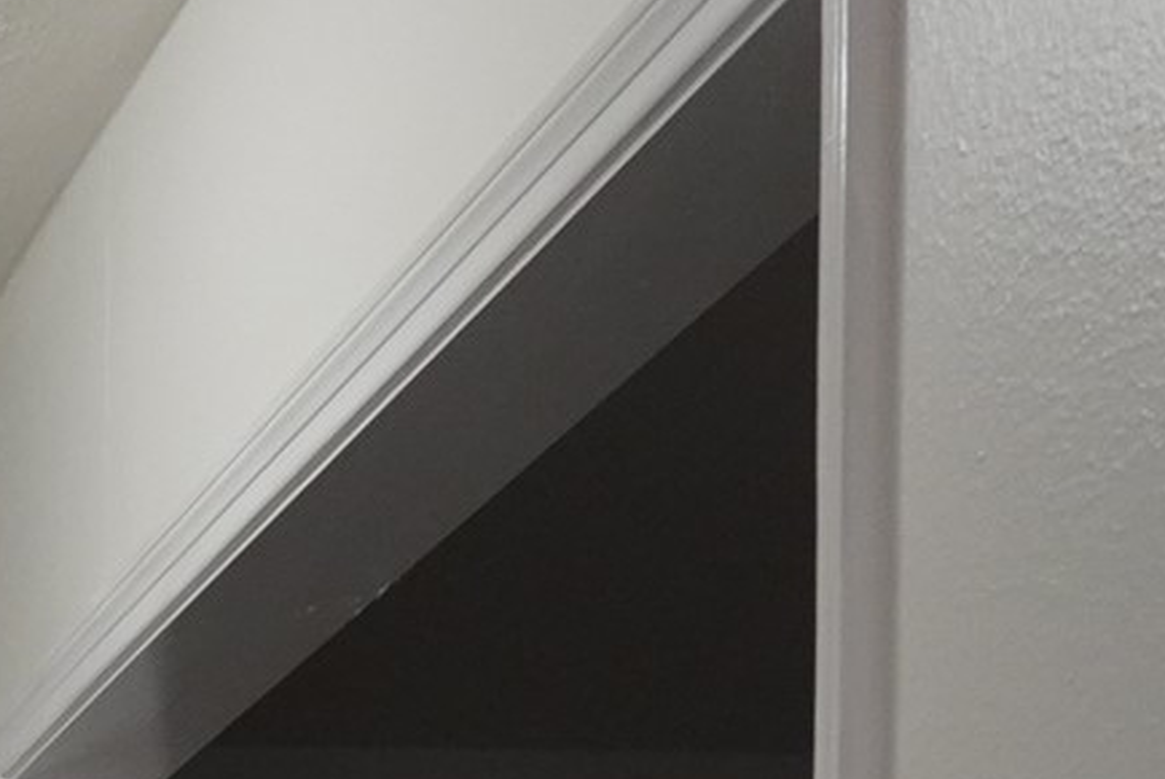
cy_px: 1860
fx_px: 3886
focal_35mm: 120
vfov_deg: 10.0
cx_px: -730
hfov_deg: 15.4
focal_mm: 16
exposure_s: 1/160
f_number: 4
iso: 1250
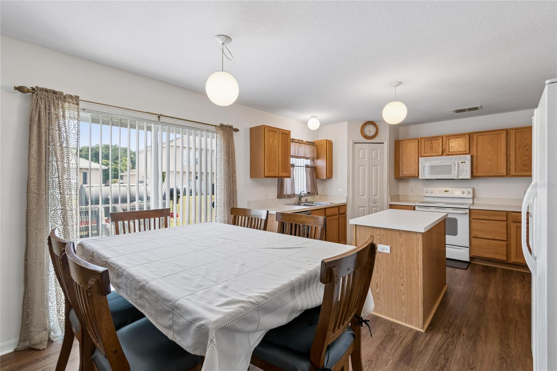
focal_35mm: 15
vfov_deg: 77.3
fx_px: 232
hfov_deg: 100.4
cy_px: 186
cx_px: 278
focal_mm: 10
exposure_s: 1/25
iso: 100
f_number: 7.1
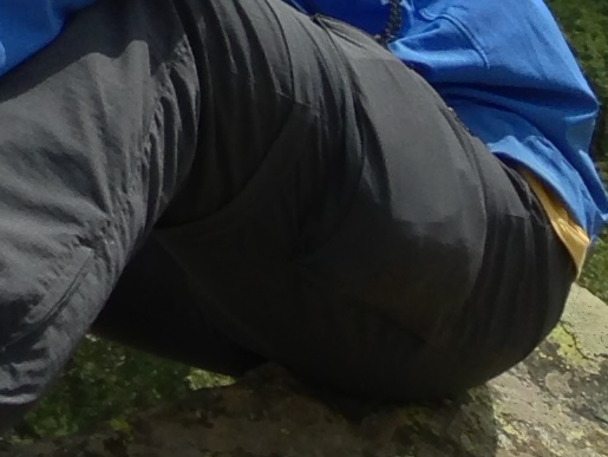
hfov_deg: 8.0
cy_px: -641
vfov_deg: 6.7
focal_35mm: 209
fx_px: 3673
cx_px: -1274
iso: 50
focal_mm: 4.13
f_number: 2.4
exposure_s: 1/733
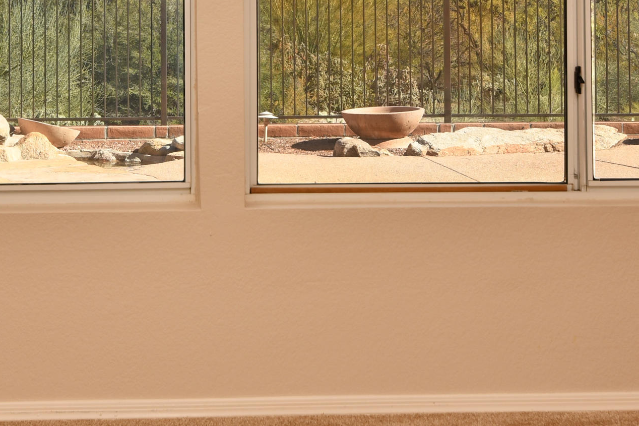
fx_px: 1260
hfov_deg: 28.4
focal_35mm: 71
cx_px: 238
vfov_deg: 18.6
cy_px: -18
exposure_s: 1/125
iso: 200
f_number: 5.6
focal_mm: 20
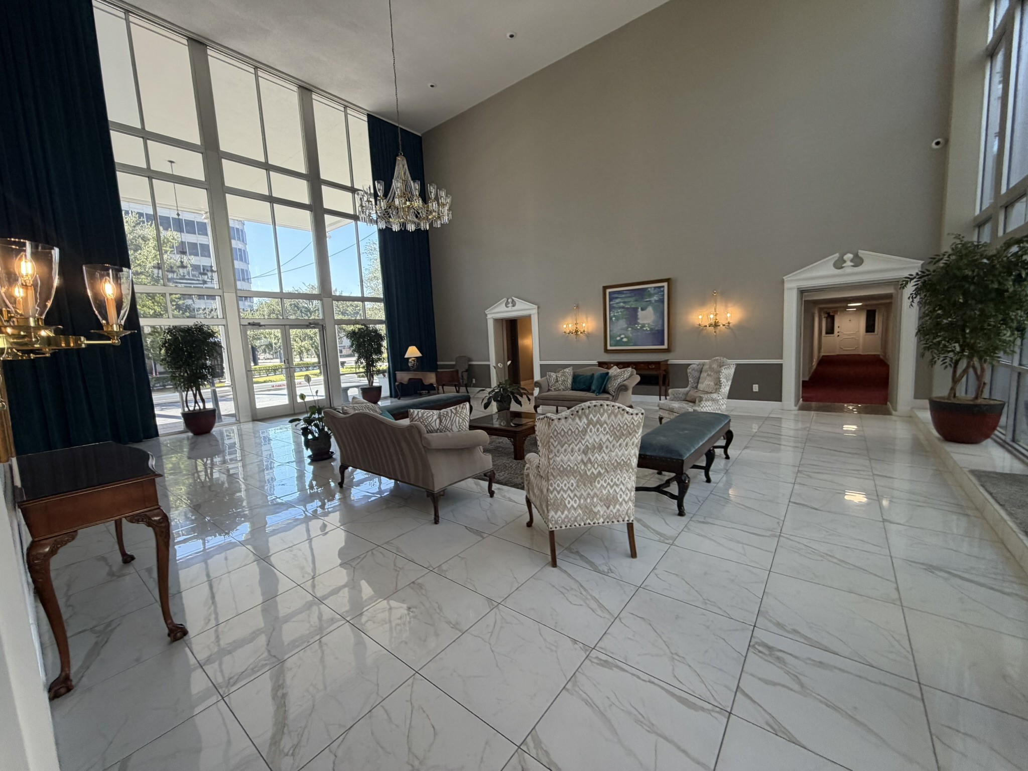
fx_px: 416
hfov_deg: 102.1
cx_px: 514
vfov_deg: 85.7
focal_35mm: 14
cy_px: 386
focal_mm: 2.22
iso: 125
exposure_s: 1/121
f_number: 2.2
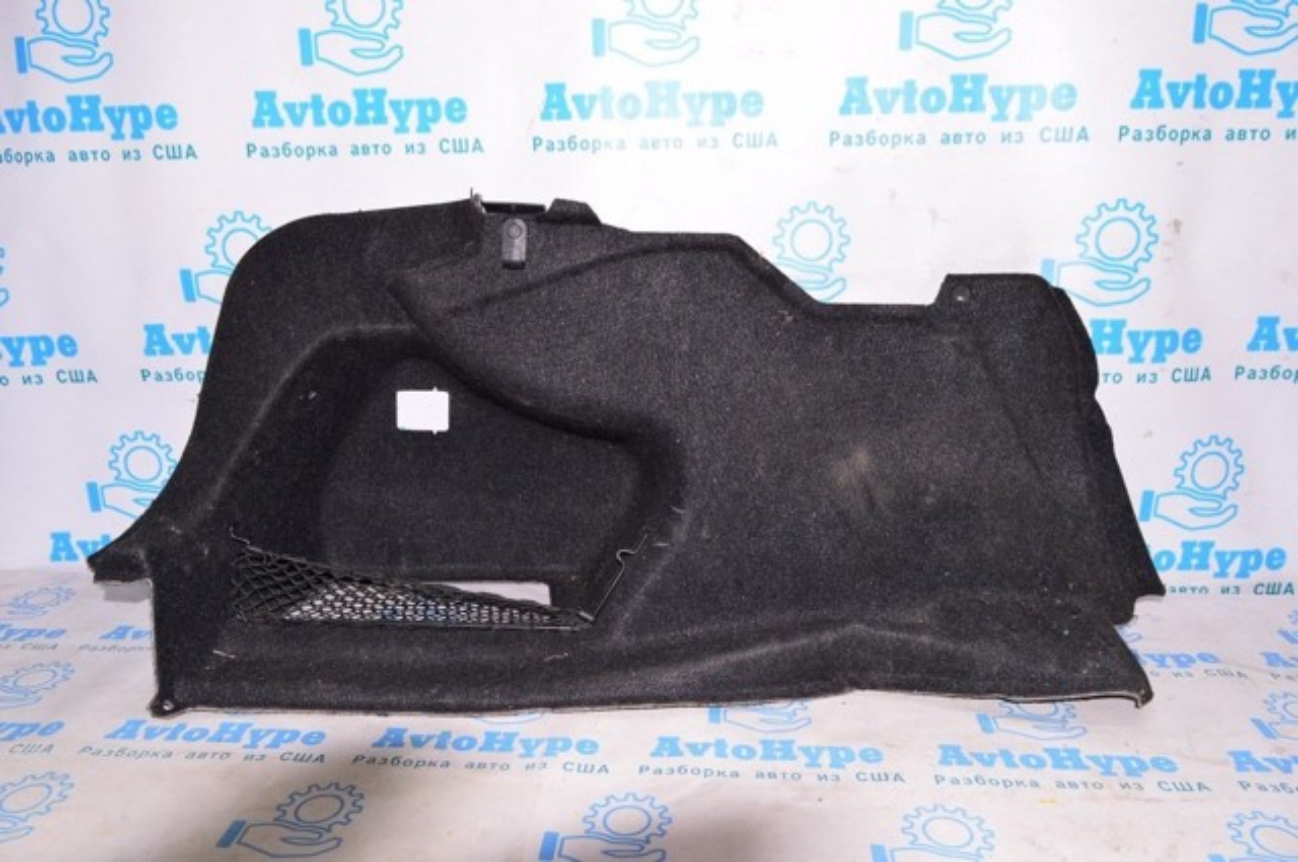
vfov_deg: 47.8
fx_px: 972
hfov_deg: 67.4
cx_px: 649
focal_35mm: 27
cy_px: 431
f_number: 8
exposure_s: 1/200
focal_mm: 18
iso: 1600
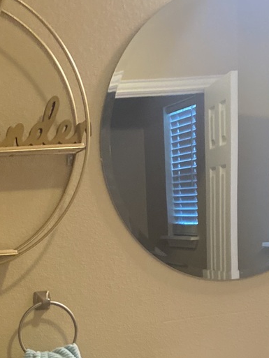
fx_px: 756
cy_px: 462
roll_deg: +4.2
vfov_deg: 23.6
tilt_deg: -15.2
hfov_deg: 19.9
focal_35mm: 73
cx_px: 39
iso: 320
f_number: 1.8
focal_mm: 4.25
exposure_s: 1/60
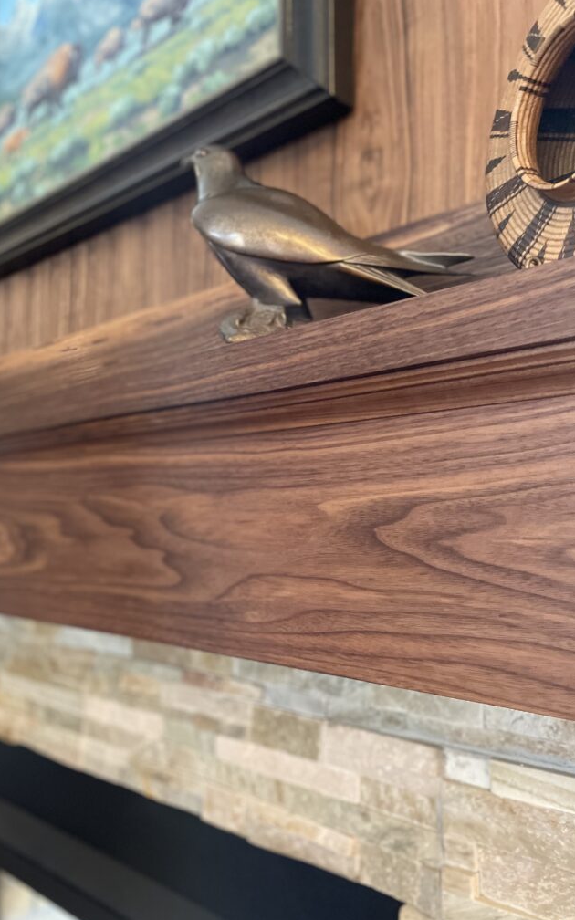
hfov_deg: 44.5
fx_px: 702
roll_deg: +0.0
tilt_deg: +5.6
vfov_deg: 66.5
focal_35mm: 28
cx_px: 274
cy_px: 463
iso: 640
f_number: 1.6
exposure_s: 1/40
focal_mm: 4.2
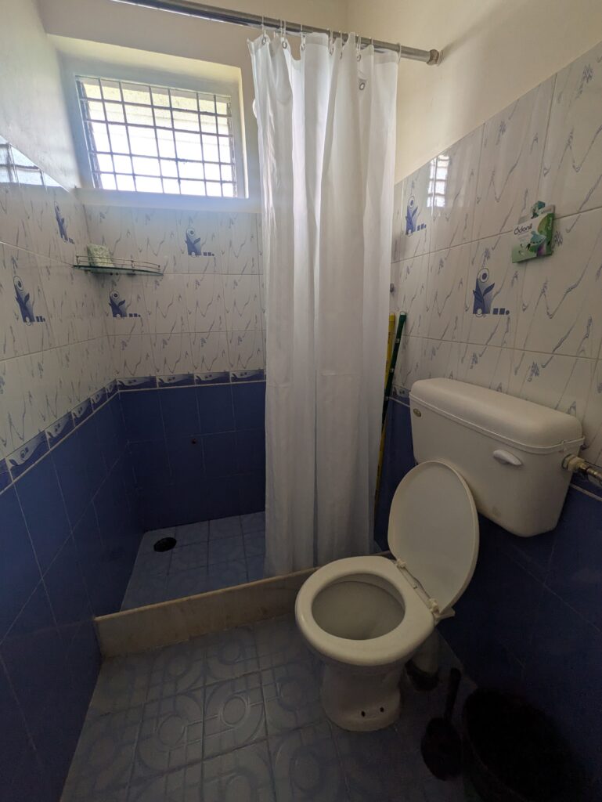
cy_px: 401
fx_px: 324
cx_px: 301
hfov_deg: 85.7
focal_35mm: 14
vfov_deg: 102.0
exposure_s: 1/25
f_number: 2.2
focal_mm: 1.83
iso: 59
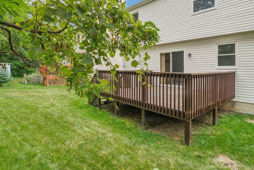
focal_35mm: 21
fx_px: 148
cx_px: 156
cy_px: 65
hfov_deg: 80.0
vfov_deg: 58.8
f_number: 8
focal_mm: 14
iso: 640
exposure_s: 1/320
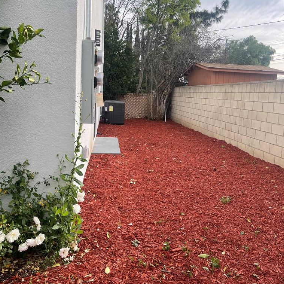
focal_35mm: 31
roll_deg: -3.5
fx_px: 288
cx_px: 141
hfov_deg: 52.5
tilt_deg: -6.4
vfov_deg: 52.4
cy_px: 127
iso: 32
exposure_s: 1/1238
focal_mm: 5.1
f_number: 1.6
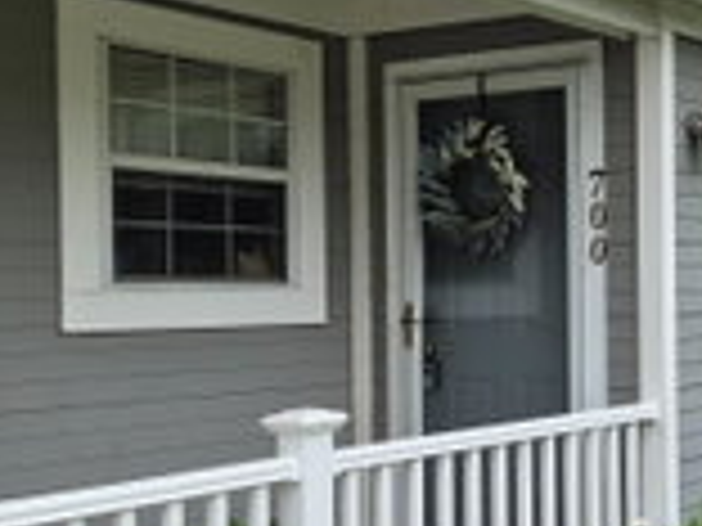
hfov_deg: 28.5
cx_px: 731
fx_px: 1278
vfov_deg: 23.3
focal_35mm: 63
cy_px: 301
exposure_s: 1/4688
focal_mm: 5.4
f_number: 1.8
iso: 80
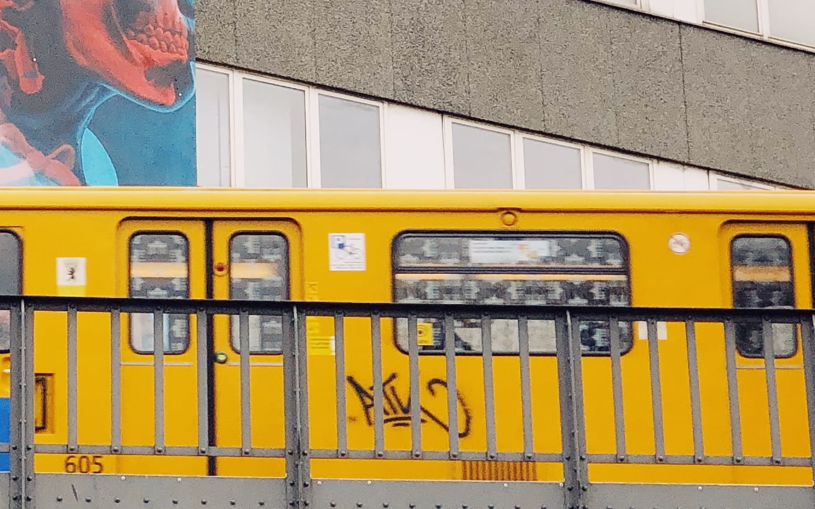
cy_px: 86
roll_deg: -0.6
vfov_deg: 7.9
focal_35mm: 165
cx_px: -16
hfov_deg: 12.5
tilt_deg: +20.7
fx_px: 3665
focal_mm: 6
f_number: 2.4
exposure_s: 1/306
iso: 16
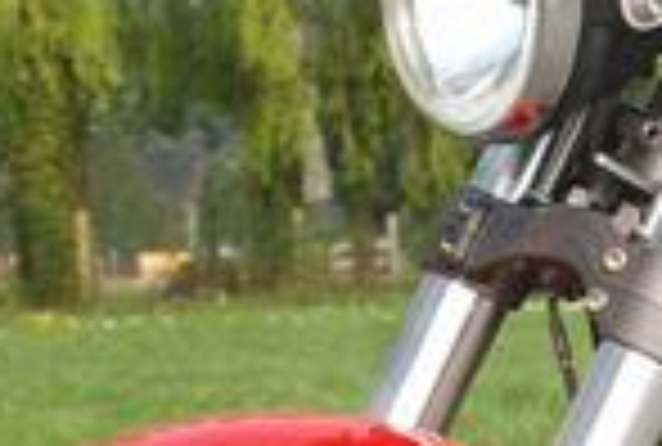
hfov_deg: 8.9
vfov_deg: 6.1
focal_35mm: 226
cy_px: 460
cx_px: 934
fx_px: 4177
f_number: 6.3
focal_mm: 31
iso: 100
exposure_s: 1/160
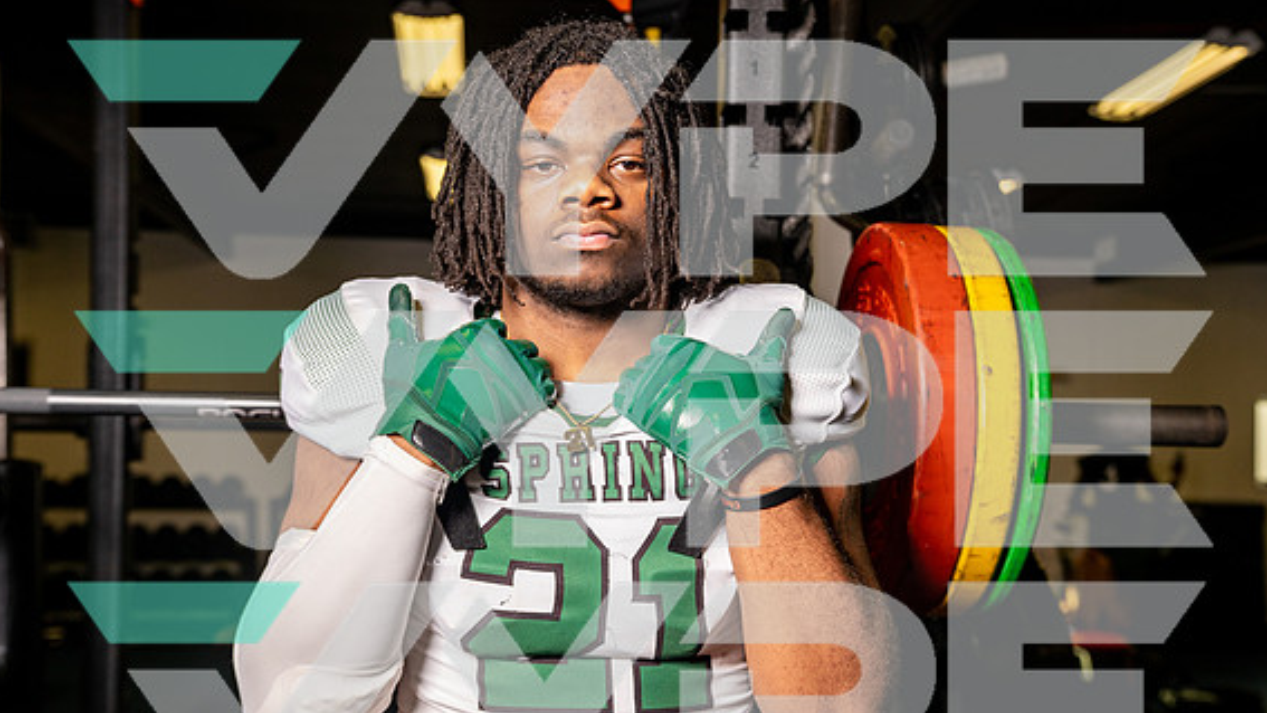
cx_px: 644
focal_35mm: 45
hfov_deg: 45.5
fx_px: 1512
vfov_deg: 26.5
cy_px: 430
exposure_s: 1/500
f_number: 4.5
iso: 320
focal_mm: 42
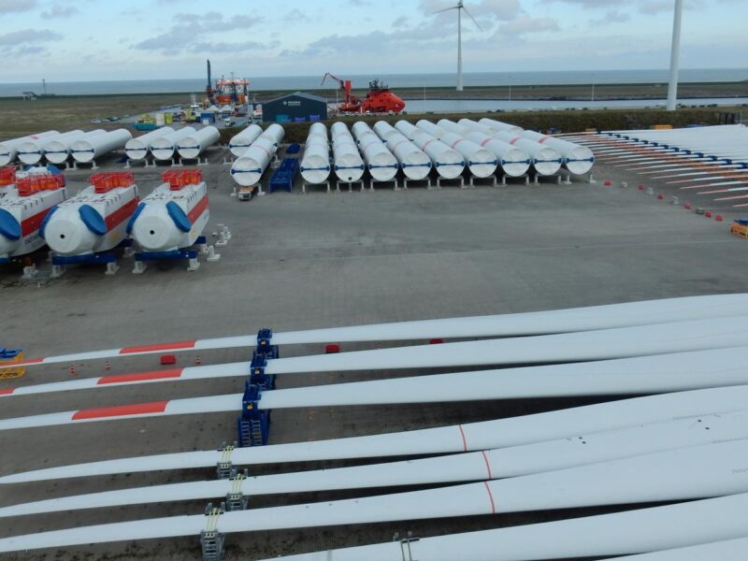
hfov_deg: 56.7
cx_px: 404
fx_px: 691
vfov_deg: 44.1
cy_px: 251
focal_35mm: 32
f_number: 3.7
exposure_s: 1/800
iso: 125
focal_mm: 4.5
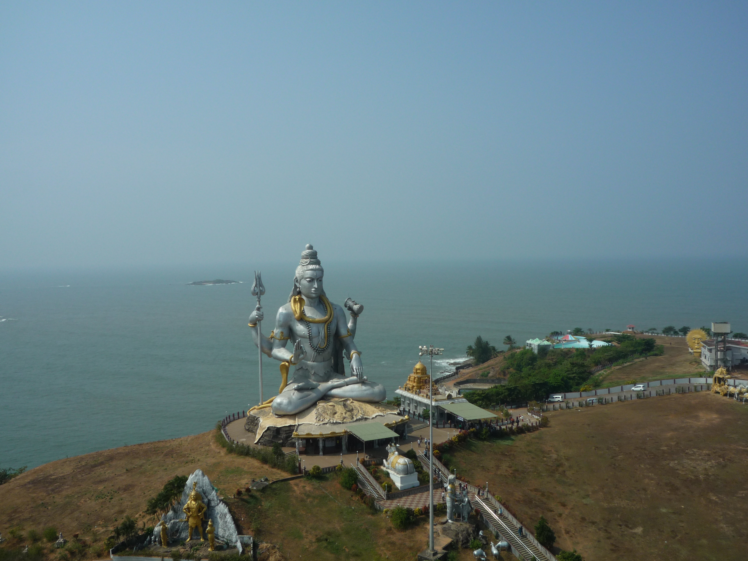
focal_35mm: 33
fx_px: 713
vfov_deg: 42.9
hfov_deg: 55.4
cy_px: 280
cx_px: 374
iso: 100
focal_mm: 5.8
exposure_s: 1/800
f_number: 5.6
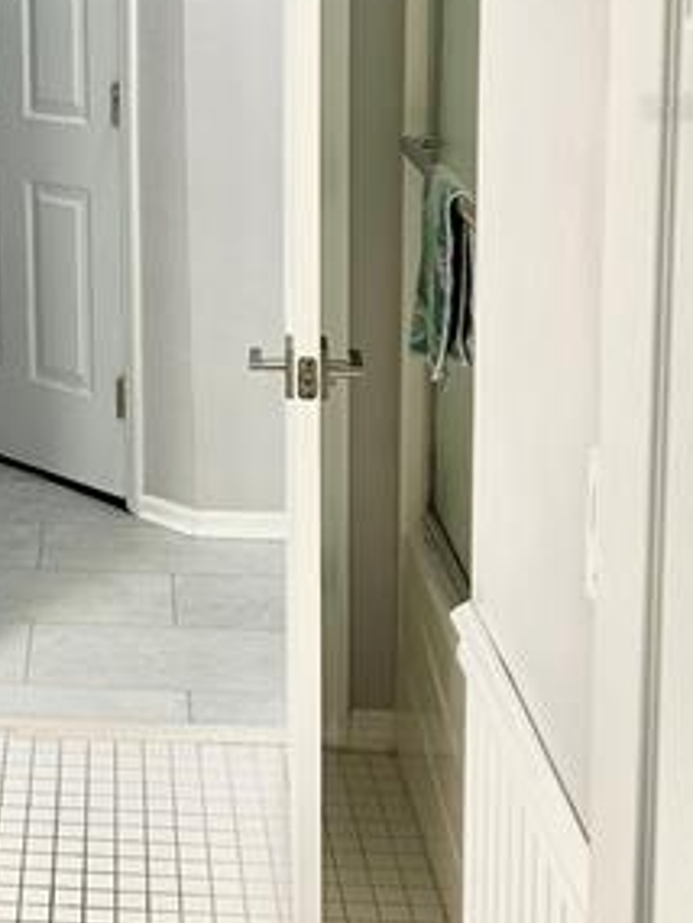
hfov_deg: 19.7
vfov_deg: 26.9
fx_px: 1867
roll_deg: +1.9
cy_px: 107
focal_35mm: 70
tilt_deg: -7.9
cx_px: -146
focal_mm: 5.7
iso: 80
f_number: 1.5
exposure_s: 1/60
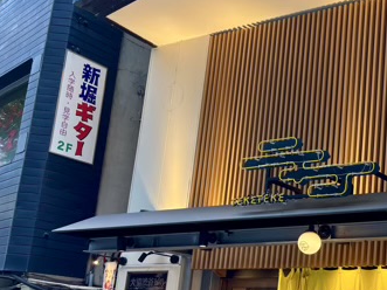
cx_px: 408
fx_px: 615
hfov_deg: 31.6
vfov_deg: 26.3
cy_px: 210
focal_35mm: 55
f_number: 1.6
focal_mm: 5.96
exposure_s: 1/100
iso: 40
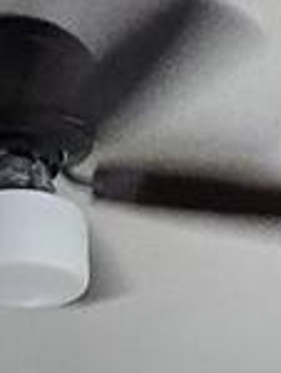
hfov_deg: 14.2
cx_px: 204
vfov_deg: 12.8
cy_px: 970
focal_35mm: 104
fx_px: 1122
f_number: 2.2
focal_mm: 2.2
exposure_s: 1/60
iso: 400
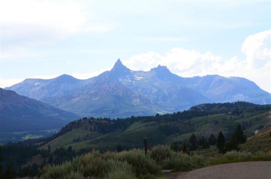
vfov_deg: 15.1
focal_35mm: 90
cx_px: 136
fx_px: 676
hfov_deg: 22.7
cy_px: 90
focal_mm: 60
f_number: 22
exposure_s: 1/50
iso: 200
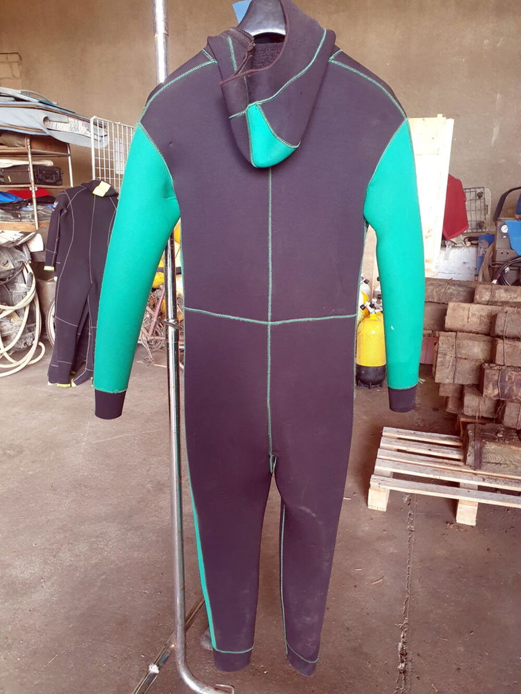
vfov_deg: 67.3
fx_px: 522
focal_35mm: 26
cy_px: 347
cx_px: 260
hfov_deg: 53.1
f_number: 2.4
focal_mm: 4.3
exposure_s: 1/50
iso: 200
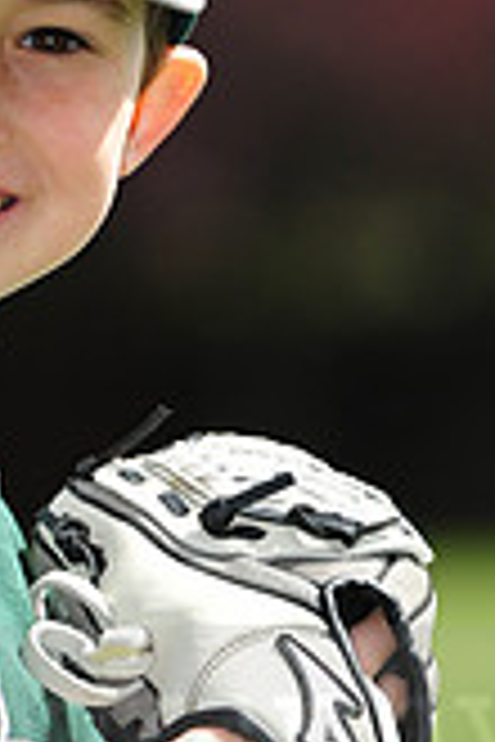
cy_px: 688
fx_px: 14539
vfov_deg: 2.9
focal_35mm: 705
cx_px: -50
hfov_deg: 1.9
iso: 400
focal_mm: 200
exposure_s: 1/2000
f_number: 5
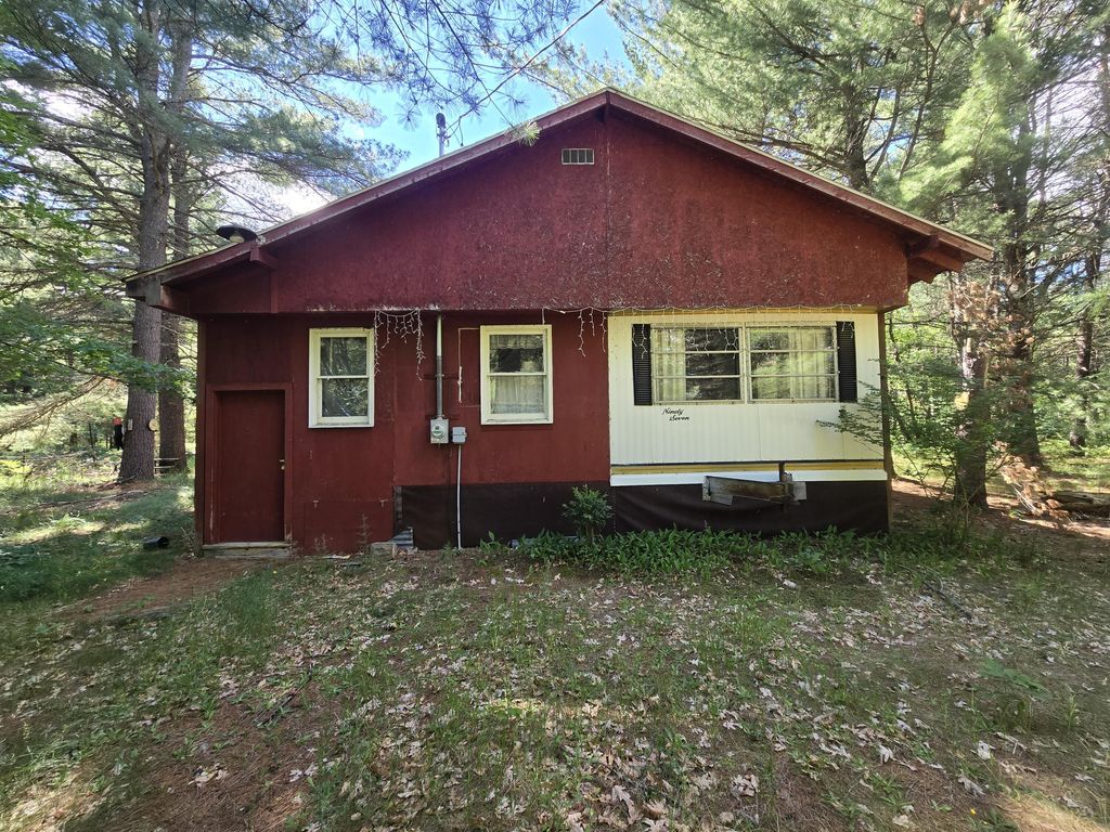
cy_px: 416
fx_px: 417
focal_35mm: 13
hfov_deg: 106.2
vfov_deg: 89.9
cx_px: 555
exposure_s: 1/174
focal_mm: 2.2
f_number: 2.2
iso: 50
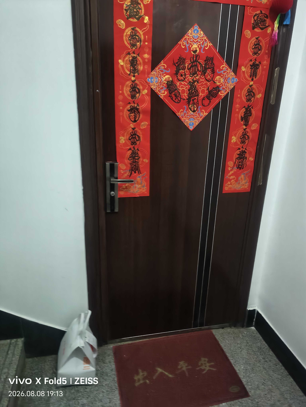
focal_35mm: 23
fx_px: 271
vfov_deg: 73.9
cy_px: 204
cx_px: 153
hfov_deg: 58.9
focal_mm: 5.6
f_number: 1.57
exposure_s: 1/50
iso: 2657
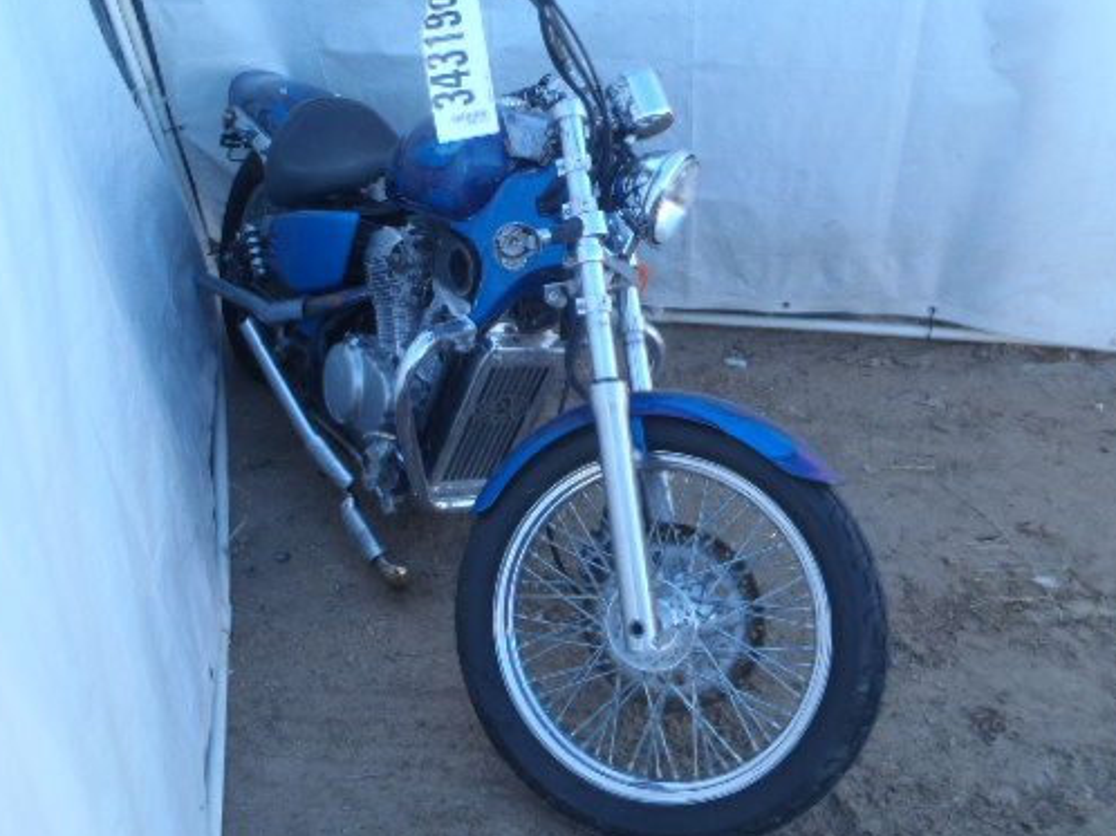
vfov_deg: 39.3
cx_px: 468
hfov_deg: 51.2
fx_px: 1160
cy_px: 309
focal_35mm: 36
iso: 80
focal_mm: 5
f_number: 4.5
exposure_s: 1/60
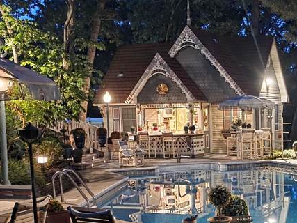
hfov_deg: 27.8
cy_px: 167
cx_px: 220
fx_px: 592
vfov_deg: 21.1
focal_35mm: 69
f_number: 1.7
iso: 1250
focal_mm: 6.3
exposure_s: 1/20
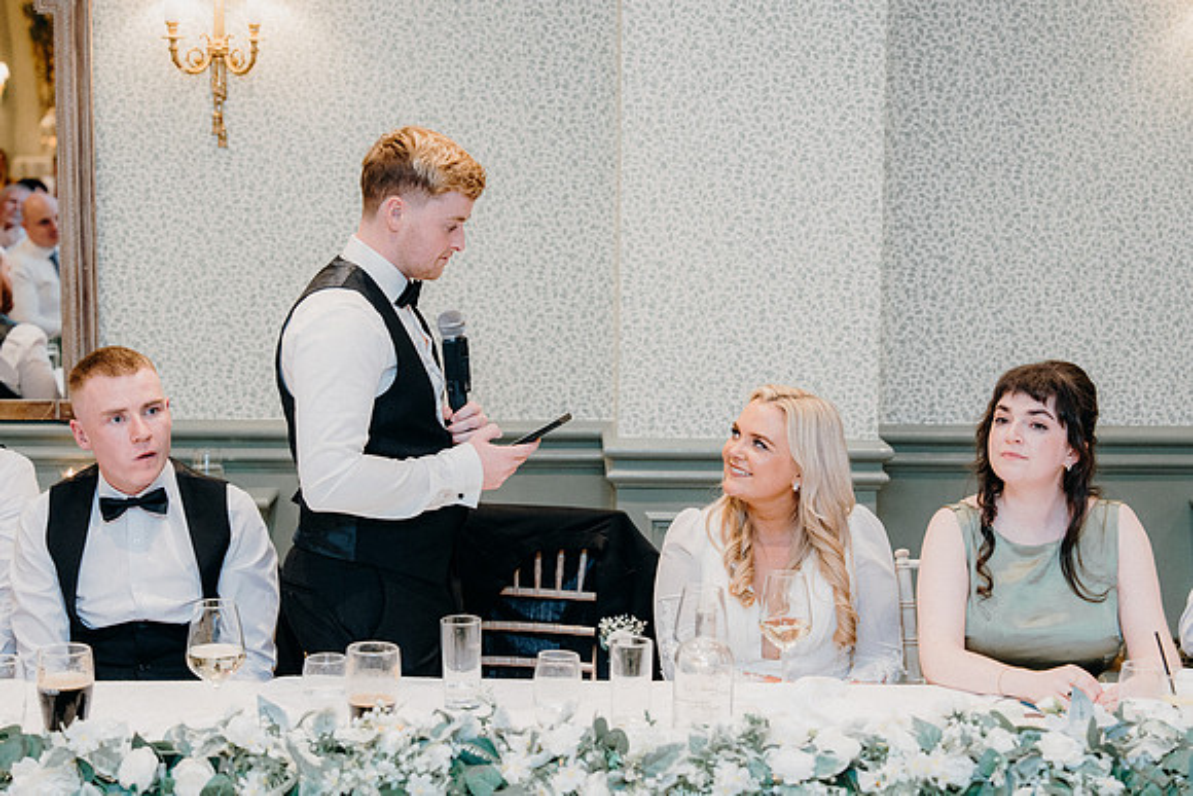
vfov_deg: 20.9
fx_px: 2154
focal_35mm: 65
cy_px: 398
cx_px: 596
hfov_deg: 31.0
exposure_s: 1/160
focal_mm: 65
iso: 2500
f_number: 3.5
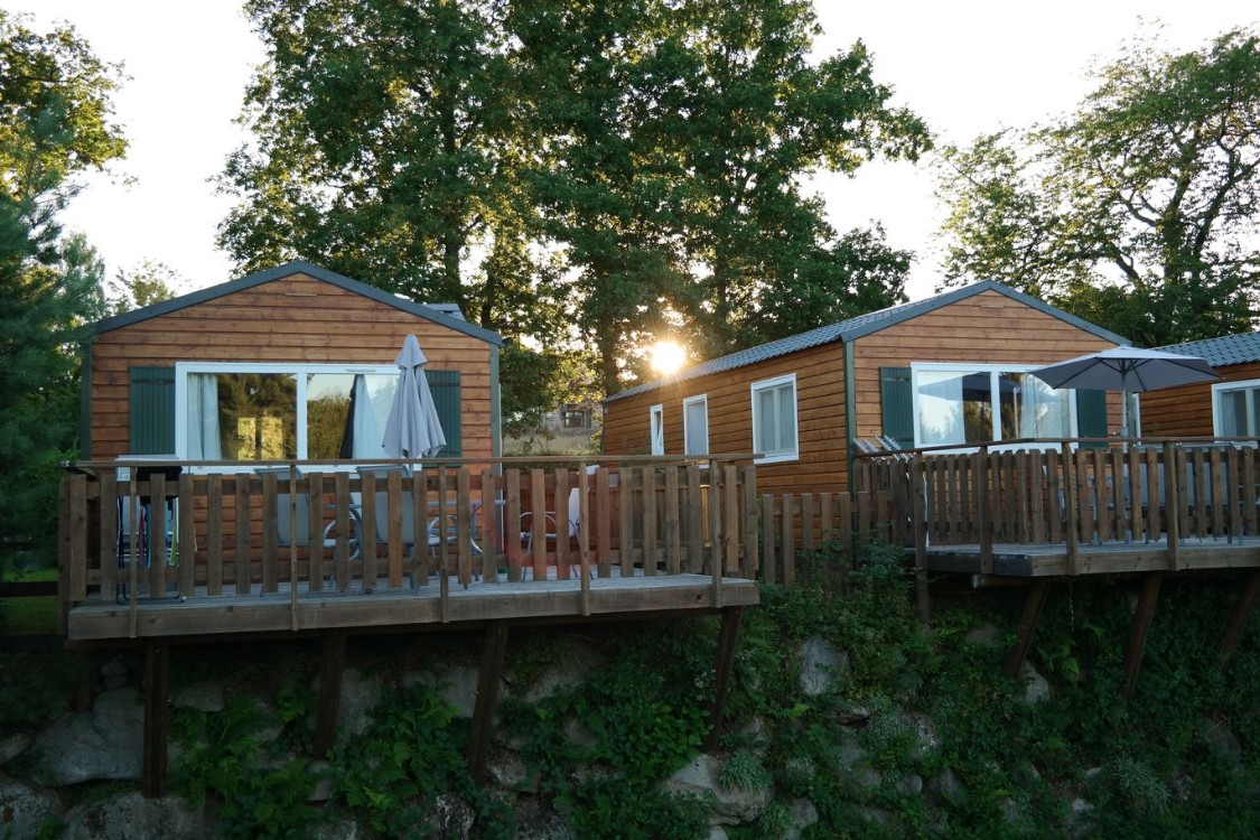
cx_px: 630
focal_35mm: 36
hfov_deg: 53.1
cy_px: 420
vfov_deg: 36.9
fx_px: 1260
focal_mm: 24
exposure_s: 1/100
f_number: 4
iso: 200
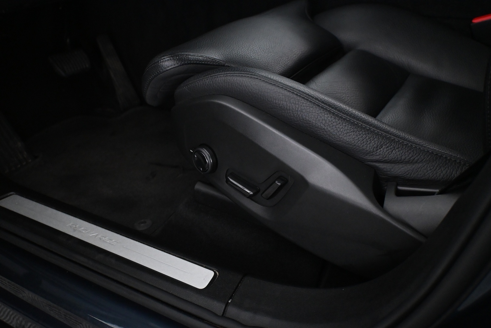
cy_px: 164
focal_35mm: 34
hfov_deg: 56.1
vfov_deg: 39.1
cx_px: 246
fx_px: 460
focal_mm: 22.5
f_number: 4
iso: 4500
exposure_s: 1/40
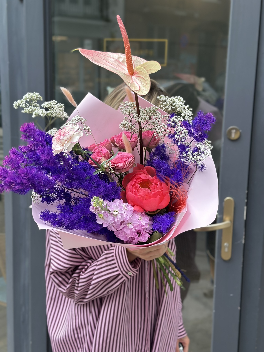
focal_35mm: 48
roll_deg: -1.9
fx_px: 488
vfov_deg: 39.7
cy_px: 176
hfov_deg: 30.3
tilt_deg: -9.9
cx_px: 132
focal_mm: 6.86
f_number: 1.78
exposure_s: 1/243
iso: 80
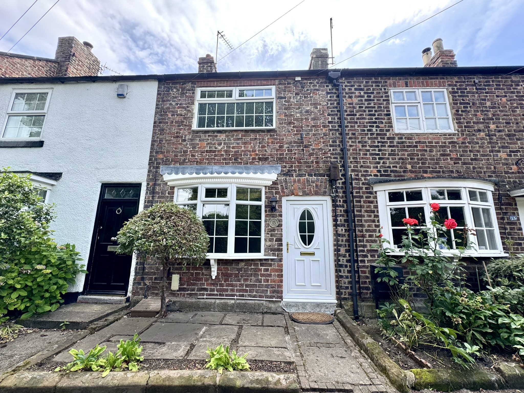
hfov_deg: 102.1
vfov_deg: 85.7
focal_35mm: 14
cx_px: 262
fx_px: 212
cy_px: 196
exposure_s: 1/418
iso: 40
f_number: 2.2
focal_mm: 2.22
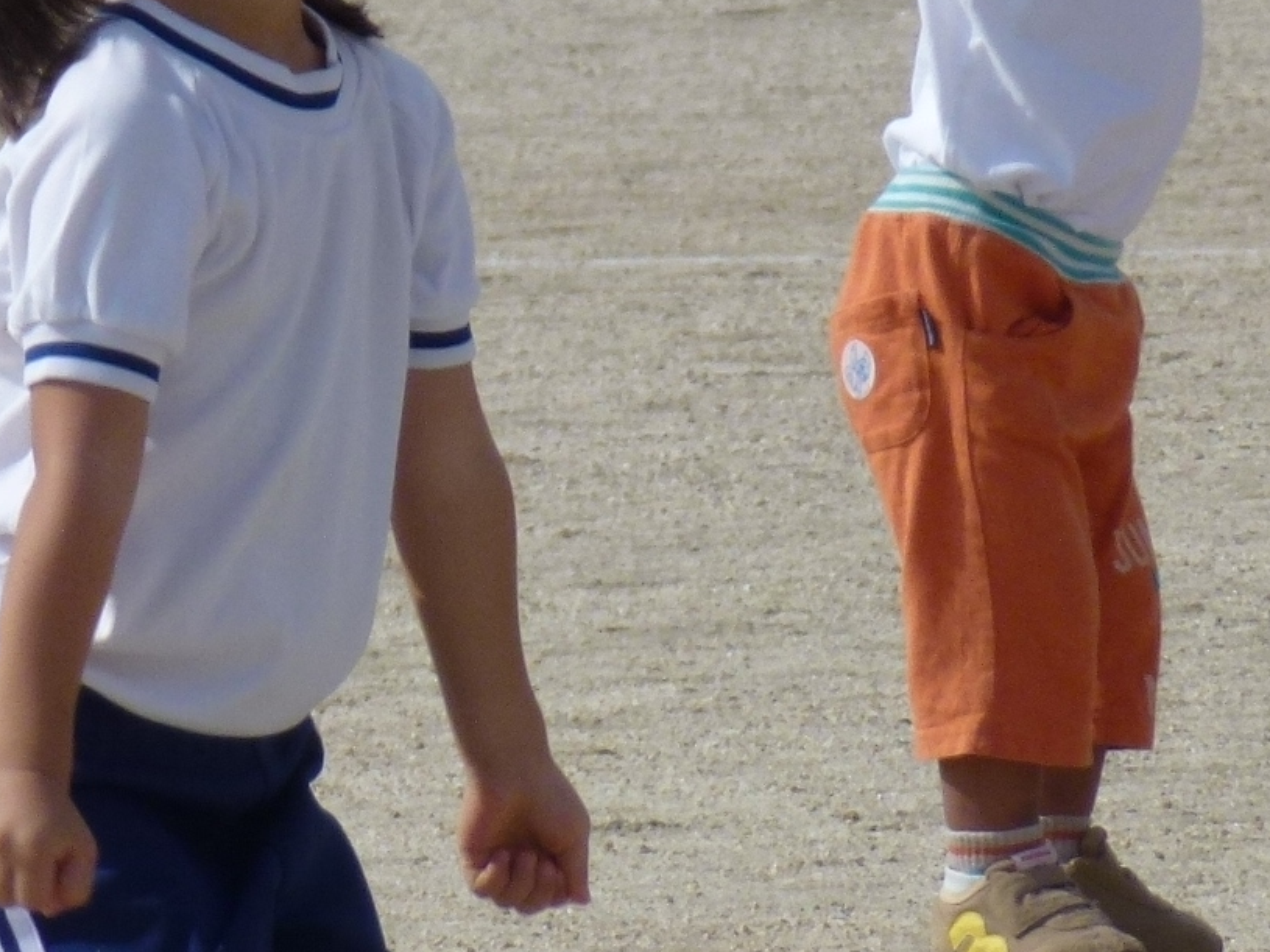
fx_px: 44239
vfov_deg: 1.2
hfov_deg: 1.6
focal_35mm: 1206
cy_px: 466
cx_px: 70
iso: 100
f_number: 5.9
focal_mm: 68.8
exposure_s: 1/800
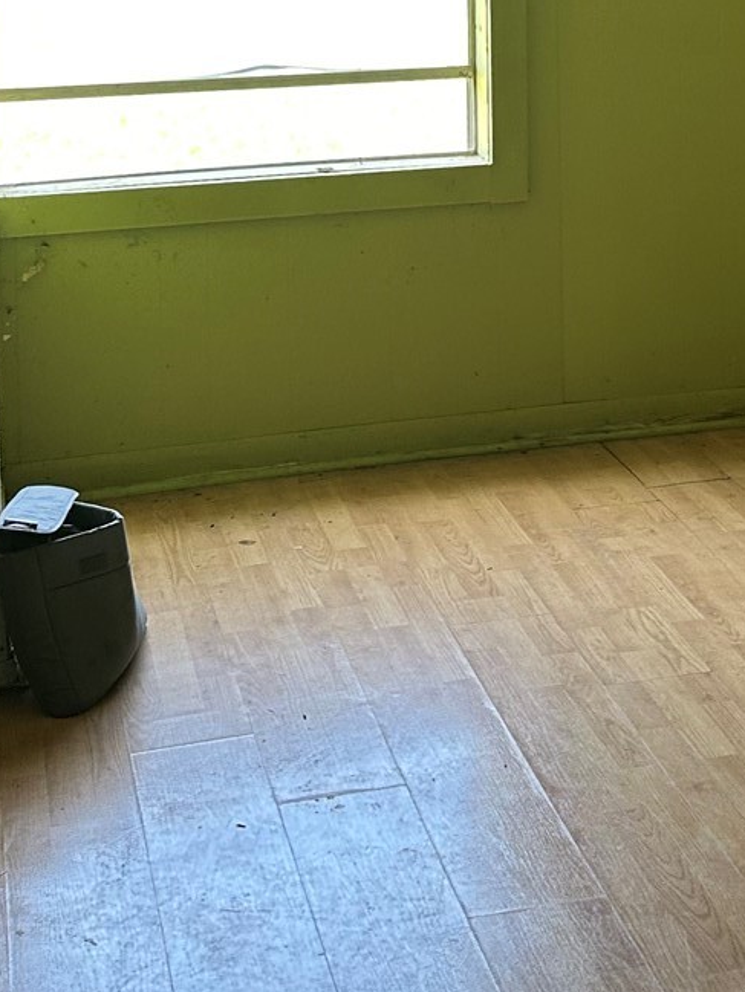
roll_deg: +2.1
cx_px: 569
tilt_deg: -1.8
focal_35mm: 71
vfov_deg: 25.6
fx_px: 2037
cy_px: -64
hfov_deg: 20.5
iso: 160
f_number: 1.78
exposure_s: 1/121
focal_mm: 6.86
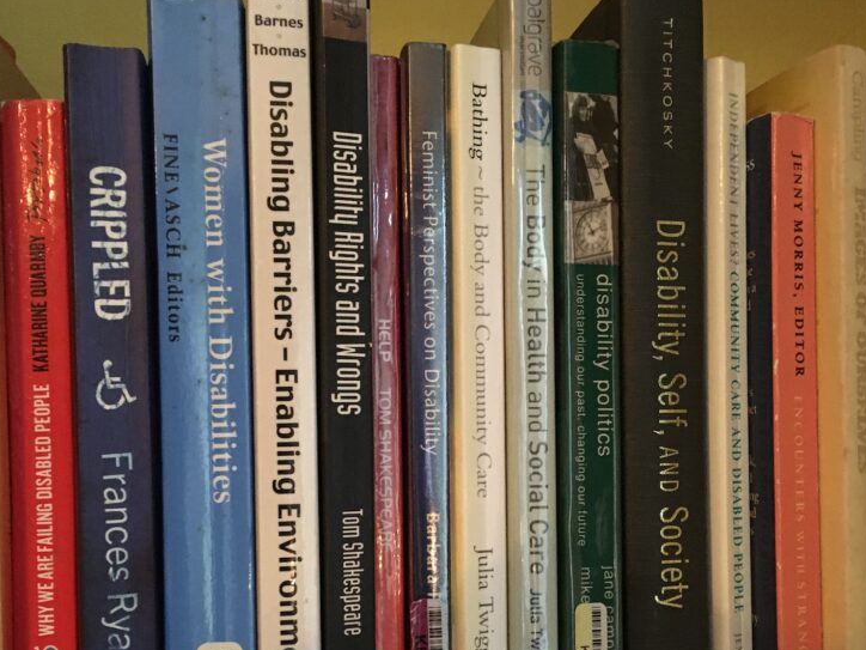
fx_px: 1026
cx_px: 411
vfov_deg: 34.9
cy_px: 418
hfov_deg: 45.8
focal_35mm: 41
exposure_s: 1/17
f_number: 2.2
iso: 500
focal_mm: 4.15
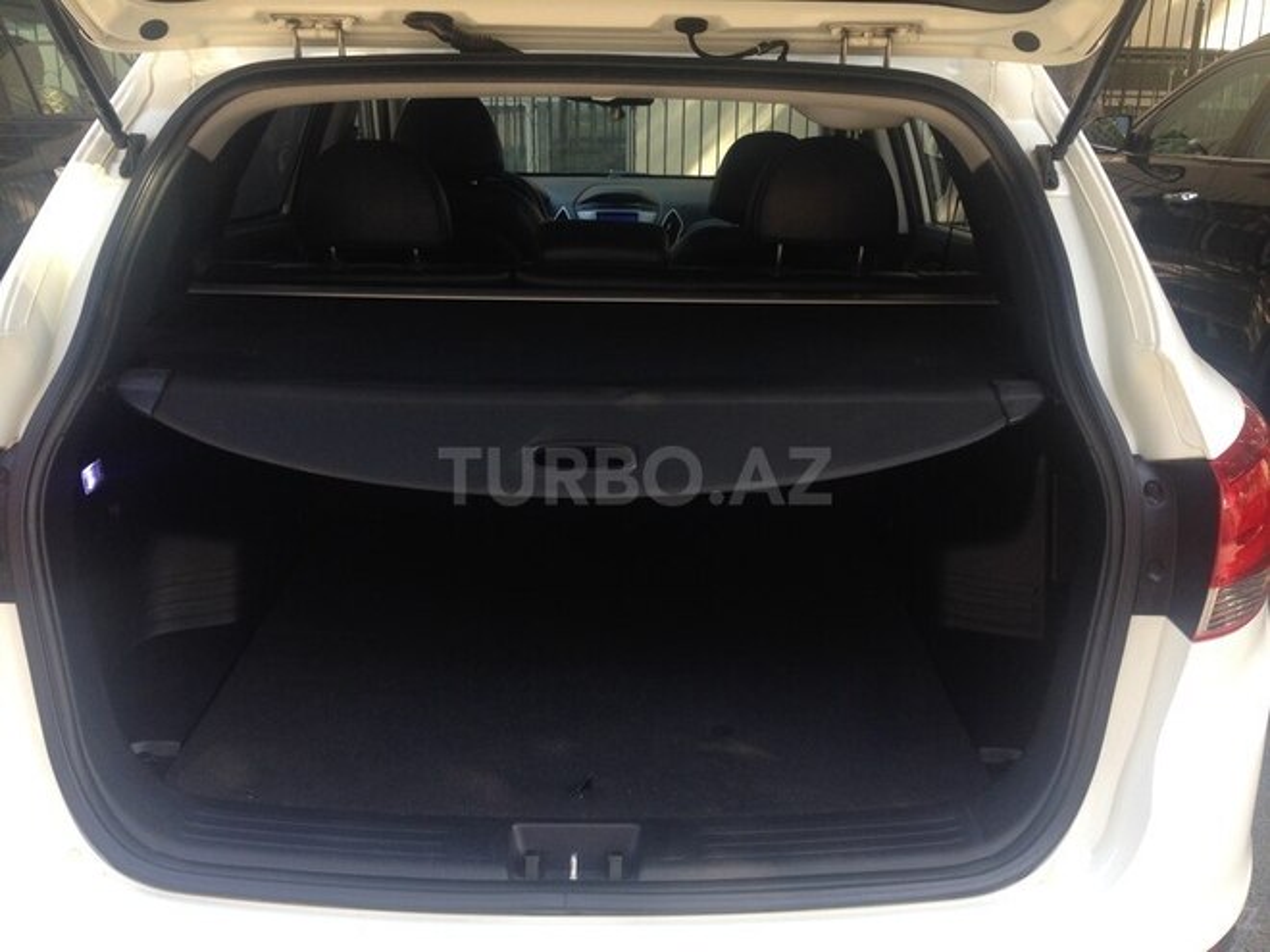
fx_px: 1211
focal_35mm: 33
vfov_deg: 42.9
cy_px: 476
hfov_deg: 55.4
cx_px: 635
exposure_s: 1/120
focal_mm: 4.12
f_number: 2.4
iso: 50
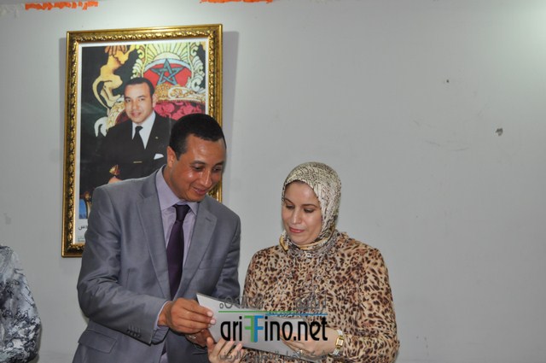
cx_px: 273
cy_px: 182
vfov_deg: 26.4
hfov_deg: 38.9
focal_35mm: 51
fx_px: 773
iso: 800
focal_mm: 34
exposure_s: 1/60
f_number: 4.5
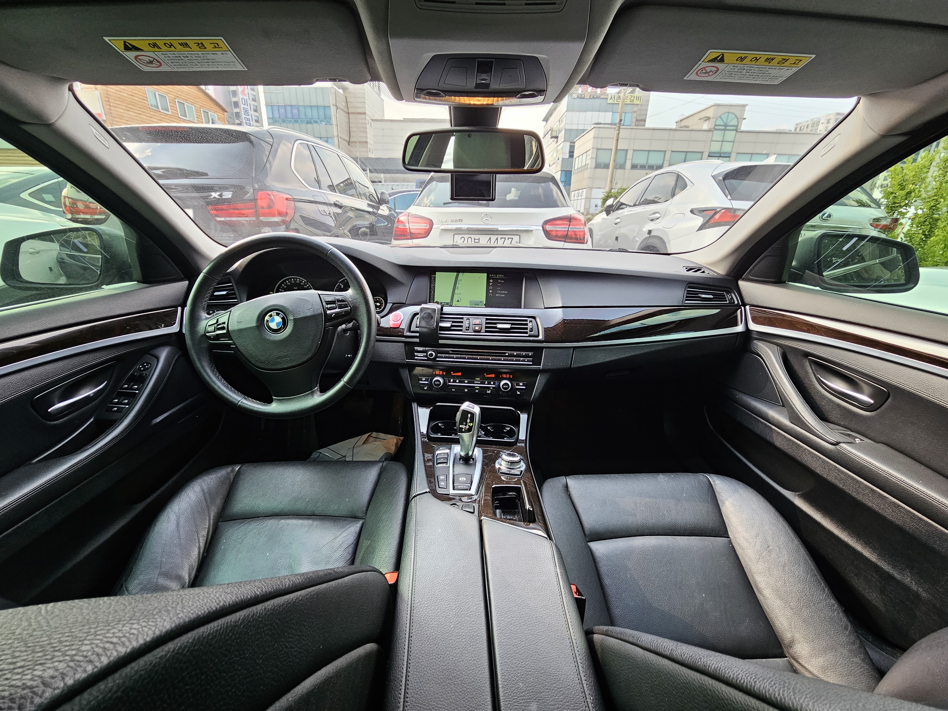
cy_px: 356
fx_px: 356
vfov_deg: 89.9
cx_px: 474
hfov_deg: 106.2
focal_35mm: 13
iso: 100
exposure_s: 1/77.4
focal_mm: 2.2
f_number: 2.2
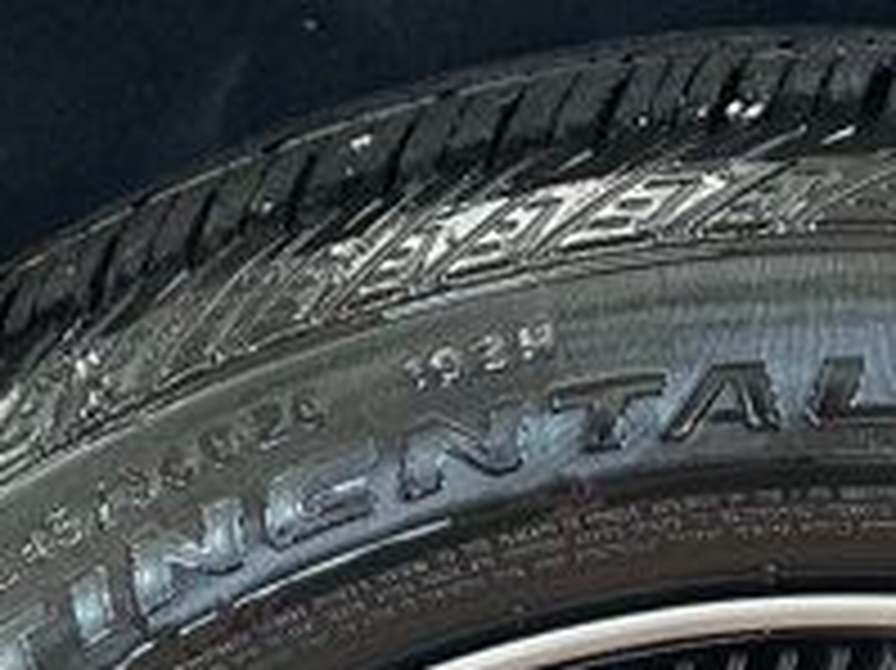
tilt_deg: -22.5
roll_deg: -0.2
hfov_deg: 14.7
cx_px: 626
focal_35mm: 134
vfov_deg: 10.3
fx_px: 3466
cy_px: 1295
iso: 125
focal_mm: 4.2
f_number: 1.6
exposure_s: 1/120
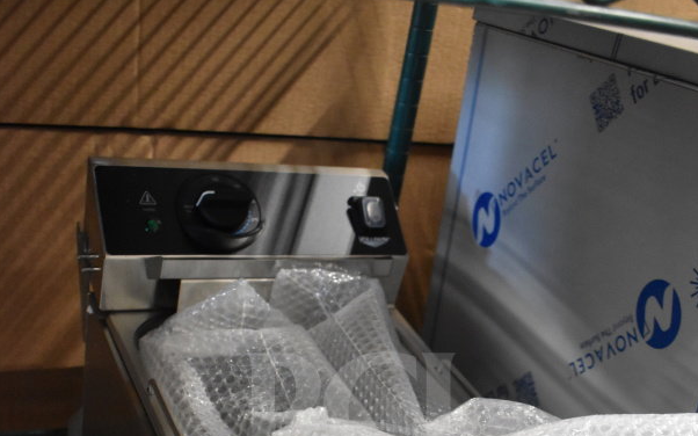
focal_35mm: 49
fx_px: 928
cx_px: 350
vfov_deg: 25.1
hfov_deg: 41.2
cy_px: 445
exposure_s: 1/30
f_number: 3.8
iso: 3600
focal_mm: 21
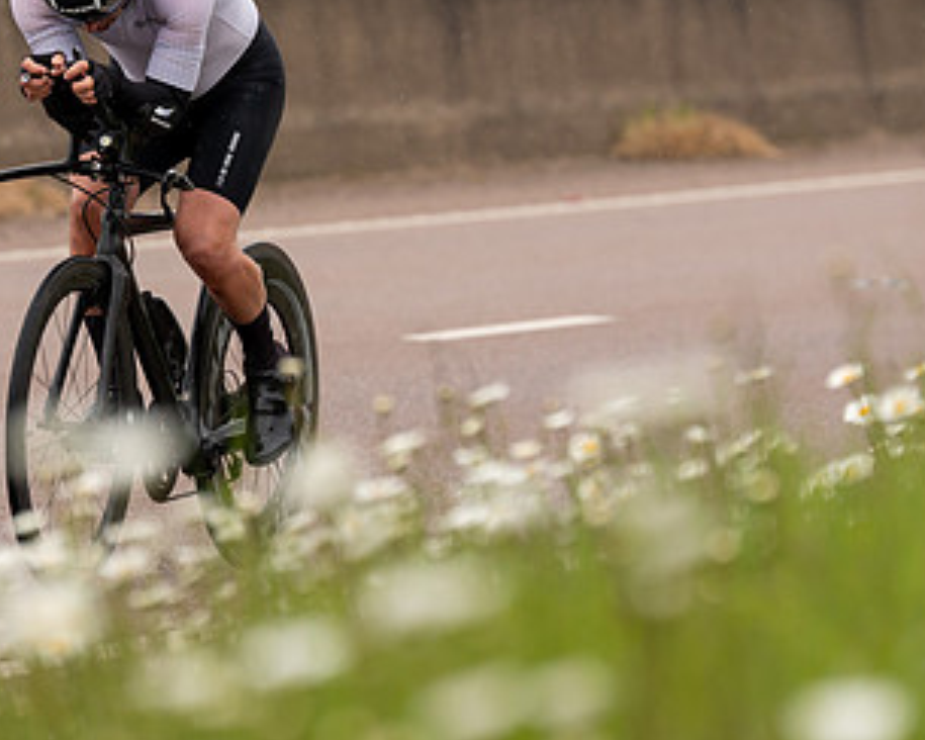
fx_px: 11744
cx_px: 202
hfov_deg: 4.5
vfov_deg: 3.6
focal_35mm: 429
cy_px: 39
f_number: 3.5
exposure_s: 1/1000
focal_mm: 163
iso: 400
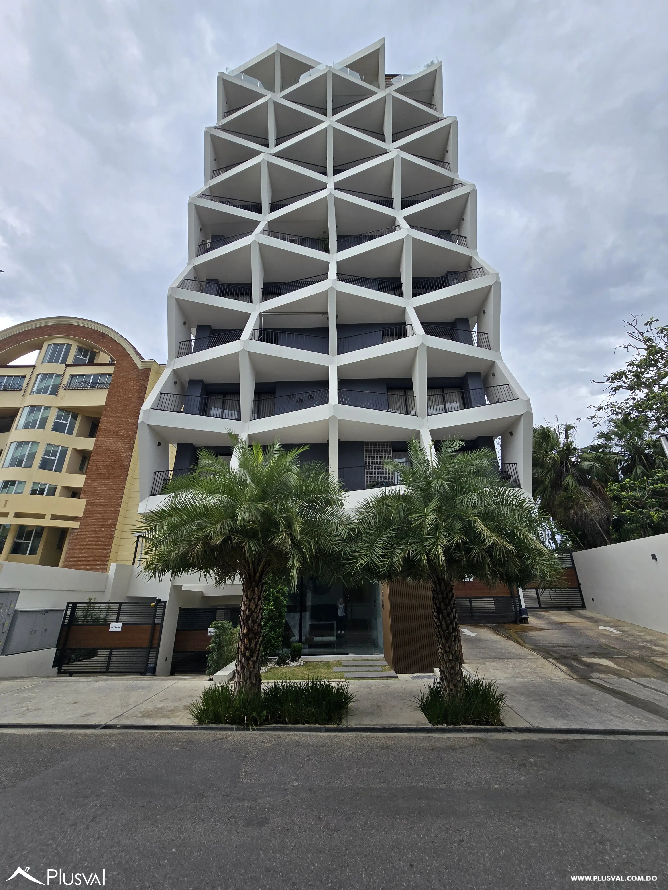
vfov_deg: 106.2
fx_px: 334
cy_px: 445
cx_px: 334
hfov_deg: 89.9
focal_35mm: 13
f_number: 2.2
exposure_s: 1/629
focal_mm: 2.2
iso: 50
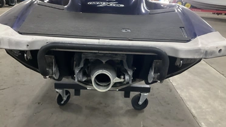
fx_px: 204
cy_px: 69
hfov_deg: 58.0
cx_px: 112
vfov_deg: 34.6
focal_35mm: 34
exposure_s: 1/40
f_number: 1.8
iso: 320
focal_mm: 3
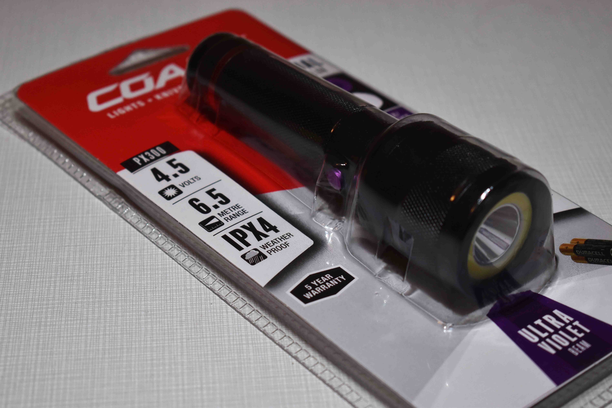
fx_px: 1402
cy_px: 204
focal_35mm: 82
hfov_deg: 24.6
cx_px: 306
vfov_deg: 16.6
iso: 400
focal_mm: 55
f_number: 5.6
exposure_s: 1/80
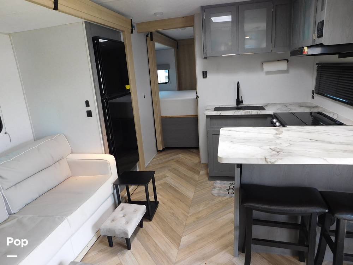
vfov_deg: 58.9
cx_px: 176
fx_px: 235
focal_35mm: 23
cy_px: 132
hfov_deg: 73.9
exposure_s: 1/30
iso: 125
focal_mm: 4
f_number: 3
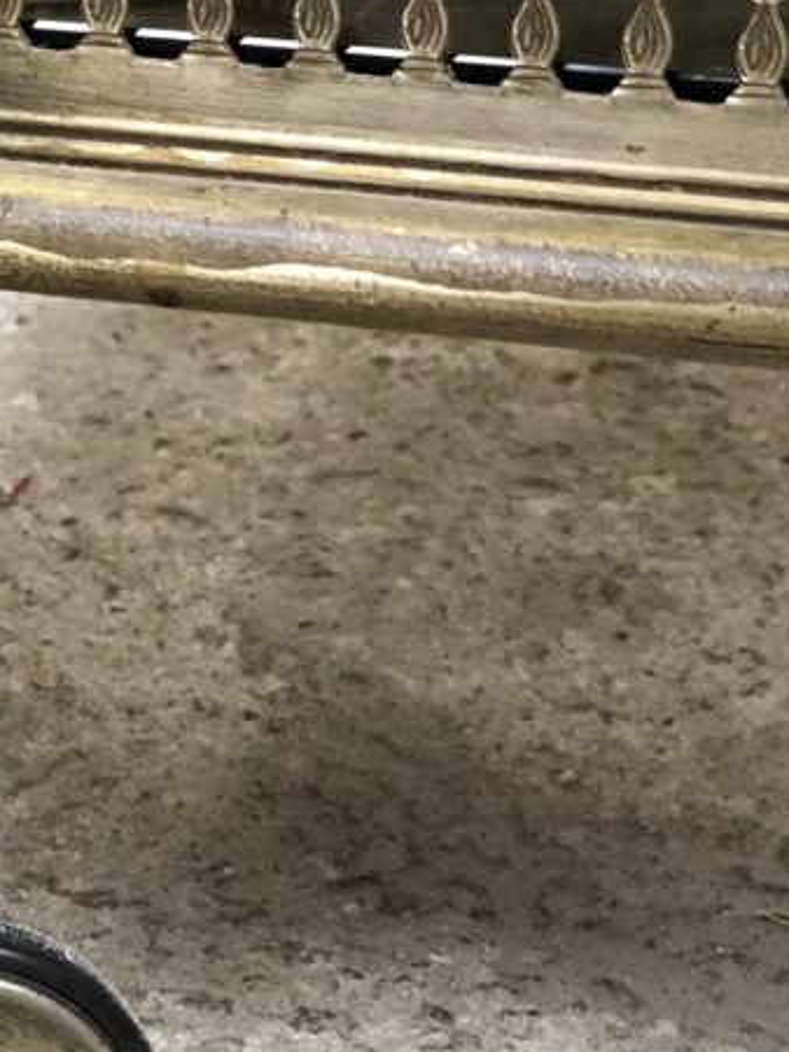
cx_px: -19
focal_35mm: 118
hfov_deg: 12.4
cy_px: 385
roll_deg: +0.7
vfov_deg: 16.7
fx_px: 3588
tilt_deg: -23.7
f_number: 2.4
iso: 160
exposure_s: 1/20
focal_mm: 6
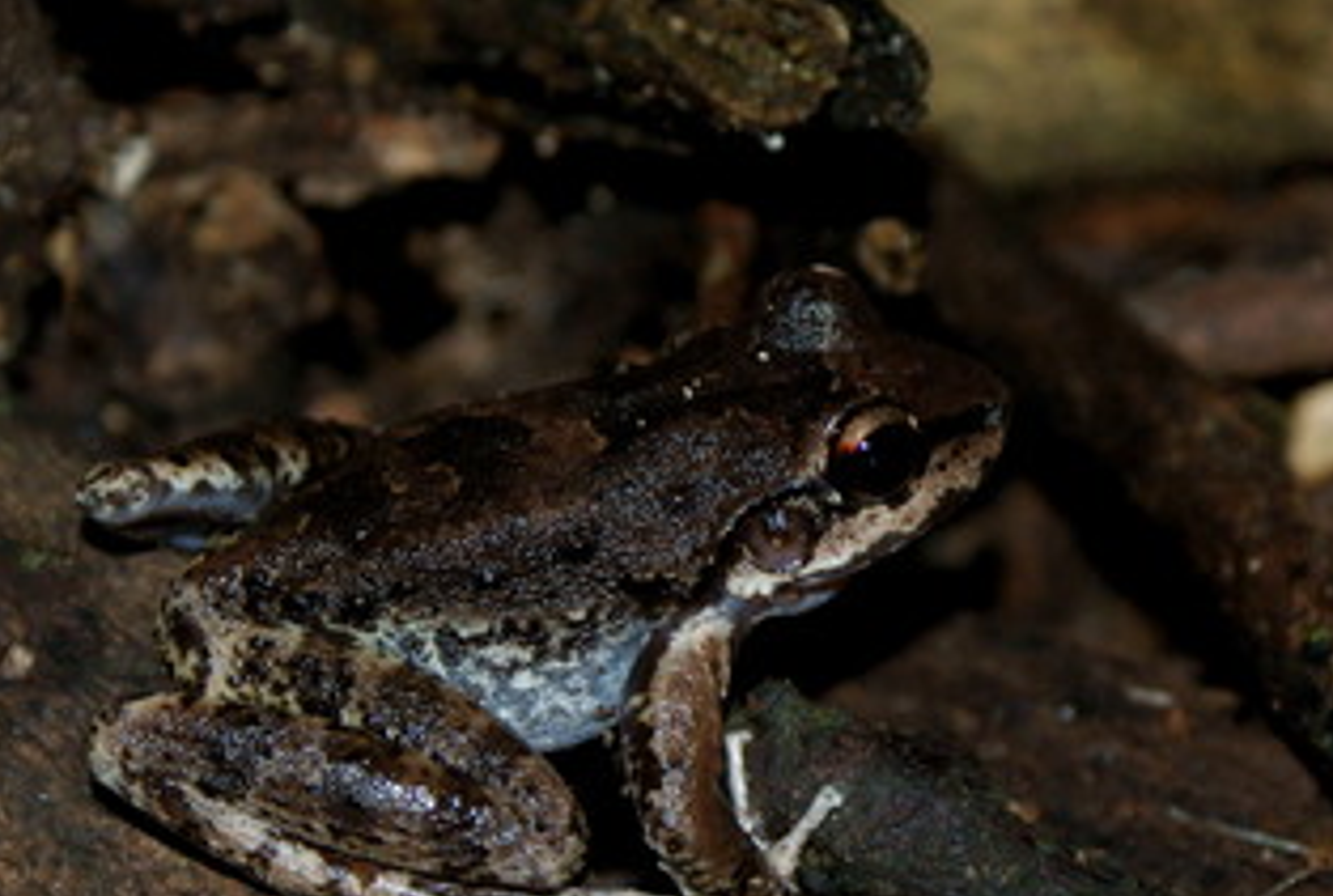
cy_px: 503
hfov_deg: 12.2
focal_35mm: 167
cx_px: 976
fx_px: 6198
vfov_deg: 8.3
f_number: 5.6
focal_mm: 70
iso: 400
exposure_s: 1/125
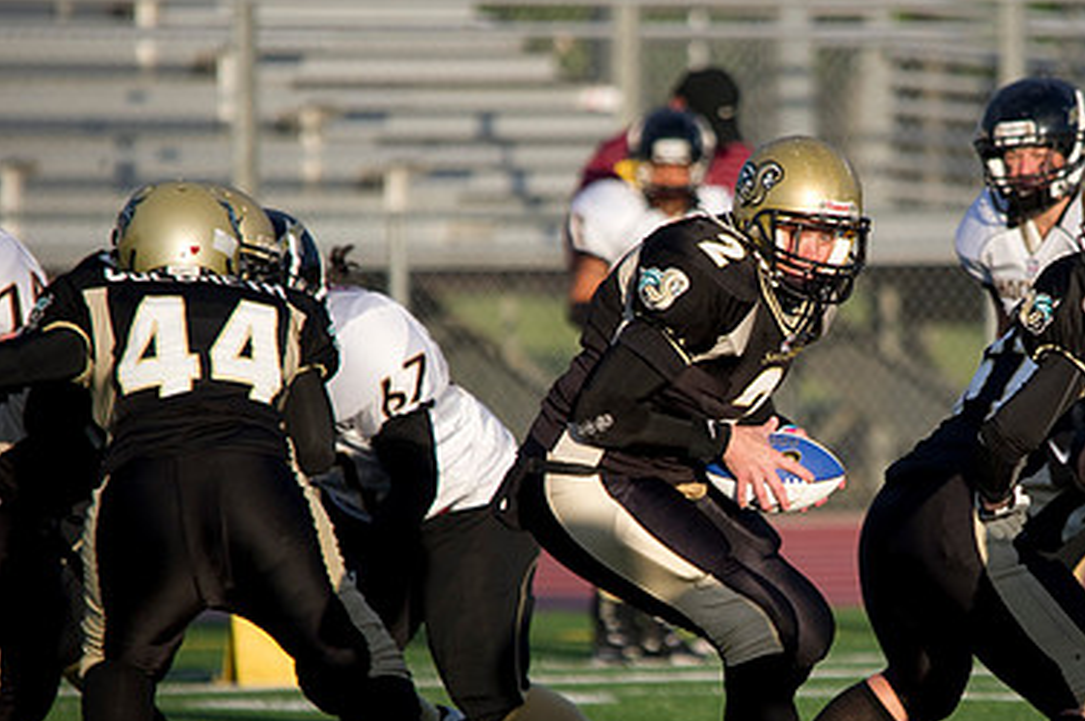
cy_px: 463
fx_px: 23297
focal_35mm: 774
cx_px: 836
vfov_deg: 1.8
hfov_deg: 2.7
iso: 500
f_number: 6.3
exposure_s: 1/1000
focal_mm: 500
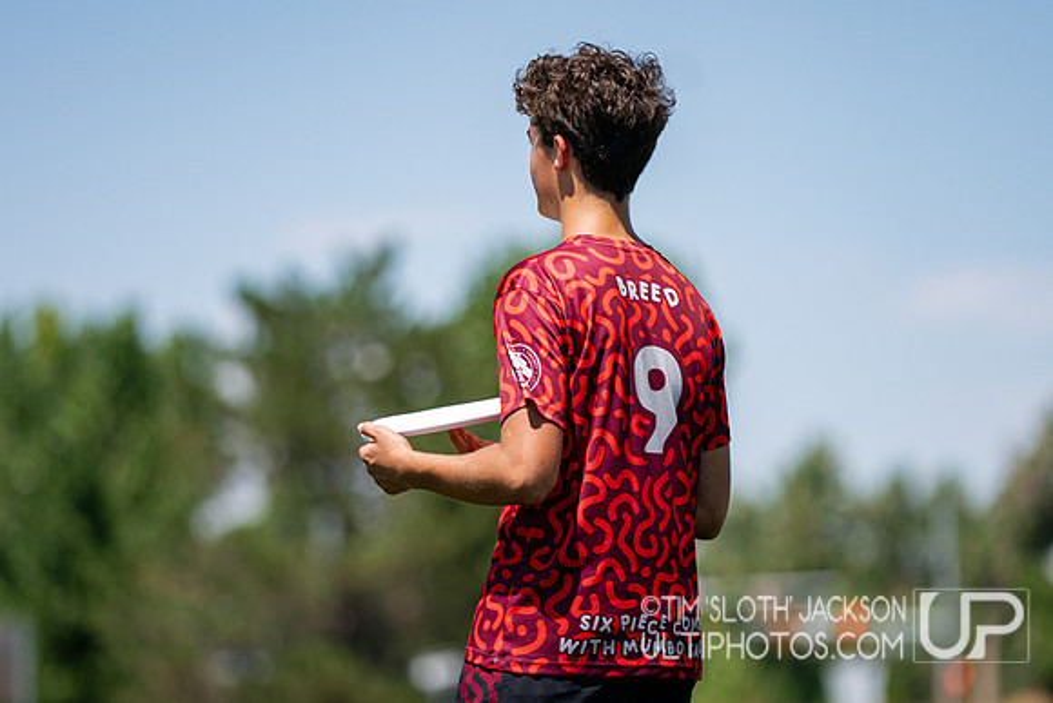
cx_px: 552
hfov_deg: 7.2
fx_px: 8314
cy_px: 430
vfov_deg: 4.8
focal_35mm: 284
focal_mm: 200
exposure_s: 1/6400
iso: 640
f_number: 2.8
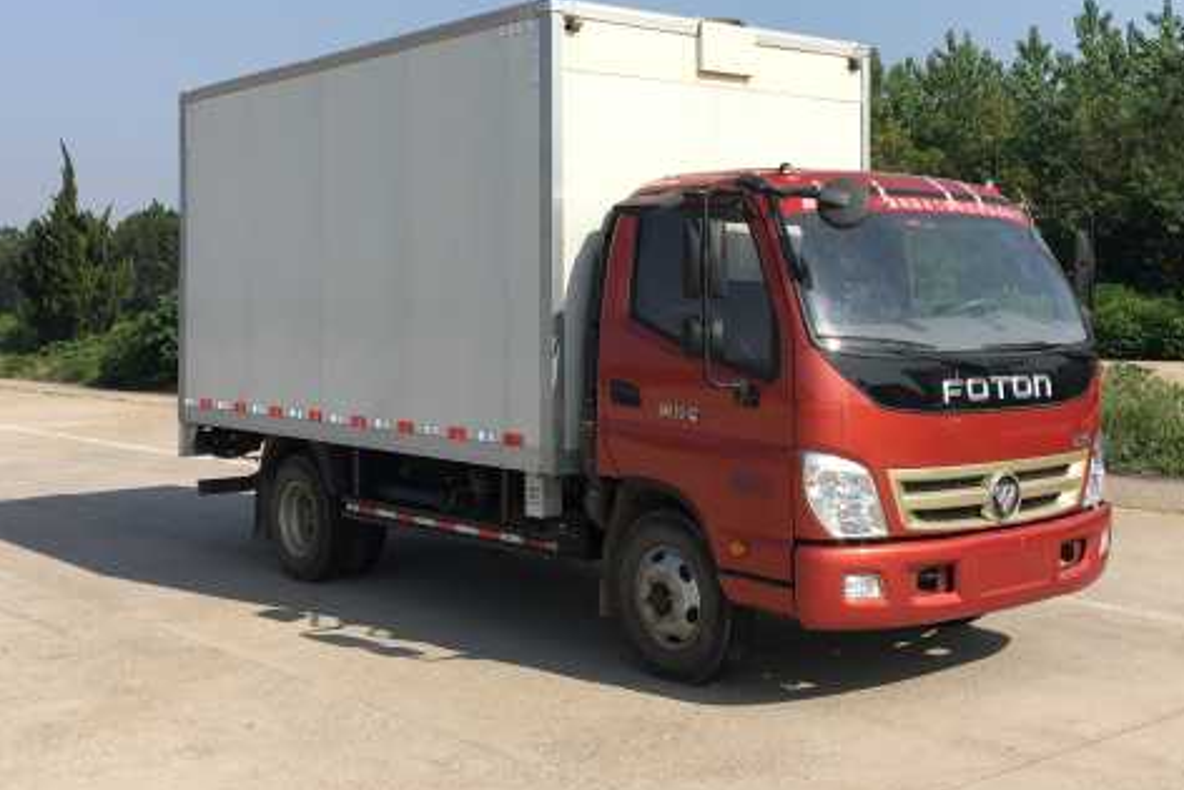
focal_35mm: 46
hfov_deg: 42.7
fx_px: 1513
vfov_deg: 29.1
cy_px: 293
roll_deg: +0.1
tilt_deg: +1.9
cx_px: 660
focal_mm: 4.15
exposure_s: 1/1425
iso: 25
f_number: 2.2
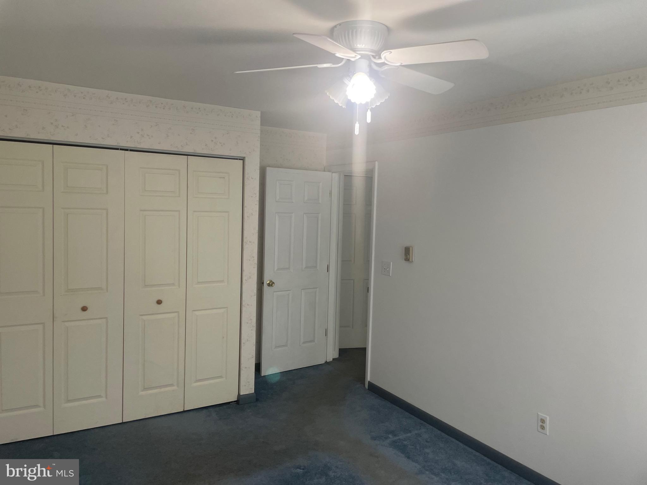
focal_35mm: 26
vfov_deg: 53.1
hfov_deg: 67.3
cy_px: 242
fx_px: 486
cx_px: 324
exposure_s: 1/60
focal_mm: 4.2
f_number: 1.6
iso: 80
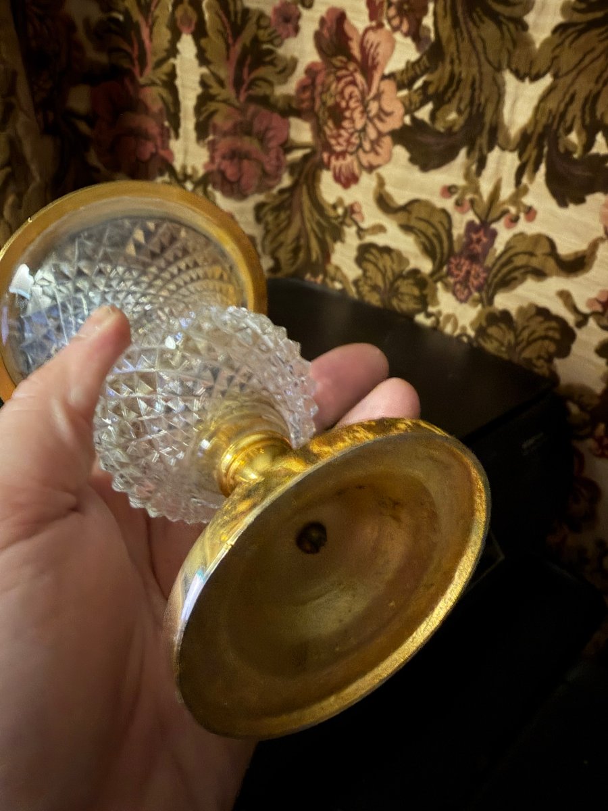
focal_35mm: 24
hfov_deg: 56.8
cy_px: 406
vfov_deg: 71.6
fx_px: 562
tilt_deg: -21.2
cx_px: 304
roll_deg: -7.8
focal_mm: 2.22
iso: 400
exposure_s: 1/7
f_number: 2.2
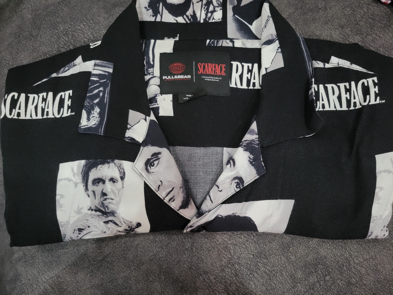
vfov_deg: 53.1
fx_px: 295
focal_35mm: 26
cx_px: 196
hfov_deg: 67.3
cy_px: 148
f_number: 1.8
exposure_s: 1/25
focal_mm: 5.4
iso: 1000
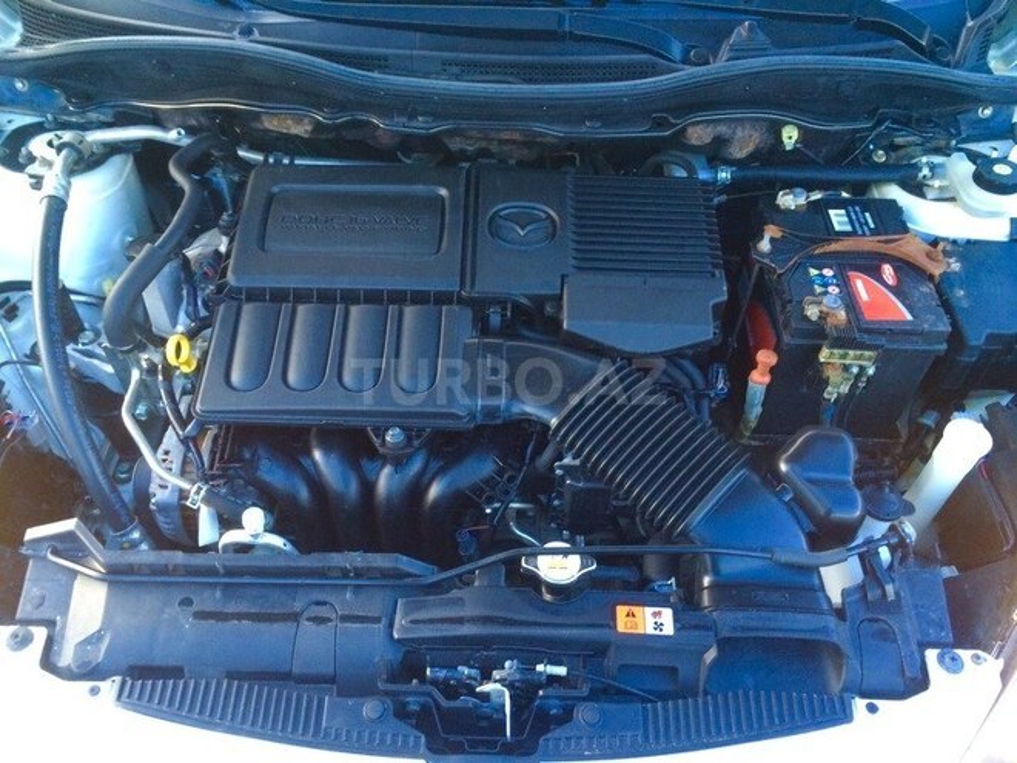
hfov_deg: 61.7
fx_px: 852
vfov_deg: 48.2
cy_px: 382
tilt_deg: -47.4
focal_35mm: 29
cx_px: 508
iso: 160
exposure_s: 1/33
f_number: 2.2
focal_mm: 4.15
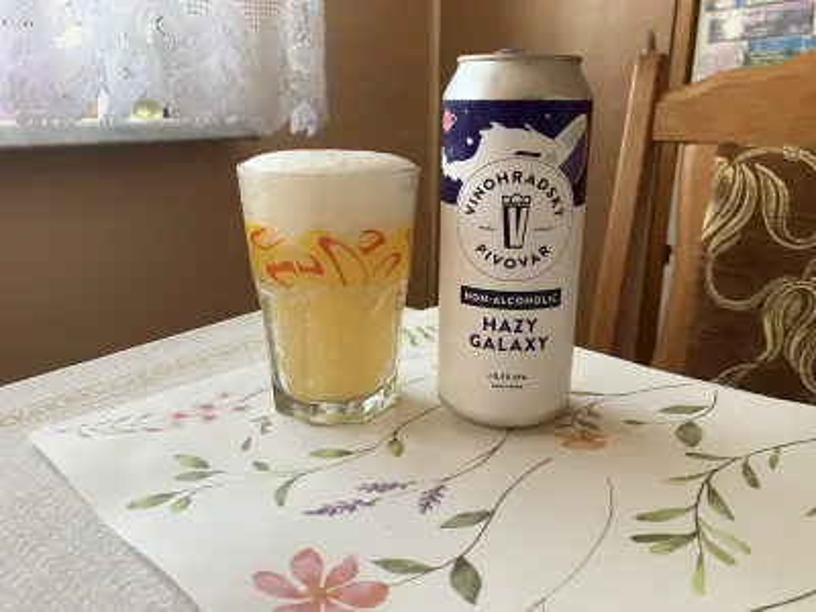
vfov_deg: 49.7
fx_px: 660
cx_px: 408
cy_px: 306
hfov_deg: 63.4
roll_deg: -1.4
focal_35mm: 28
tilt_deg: -17.5
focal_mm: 3.99
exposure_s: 1/92
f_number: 1.8
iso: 80
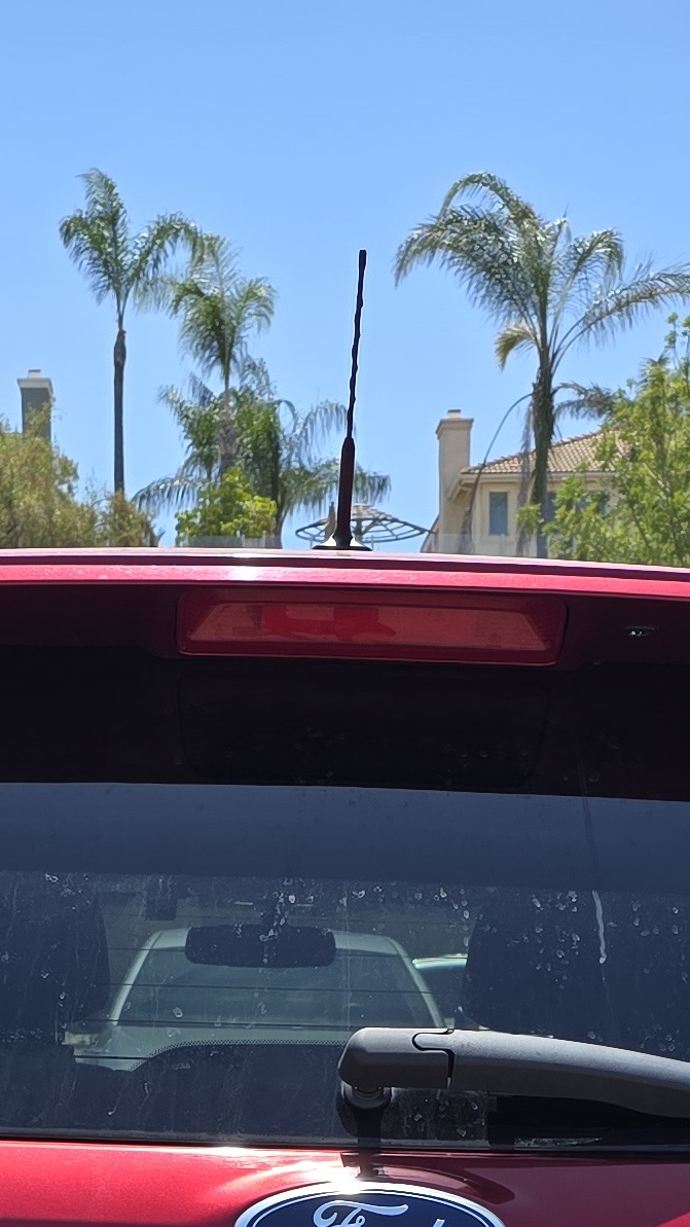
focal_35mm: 84
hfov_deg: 14.4
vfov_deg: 22.9
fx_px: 2732
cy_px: 1533
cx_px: 291
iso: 12
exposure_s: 1/516
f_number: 1.7
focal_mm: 6.3
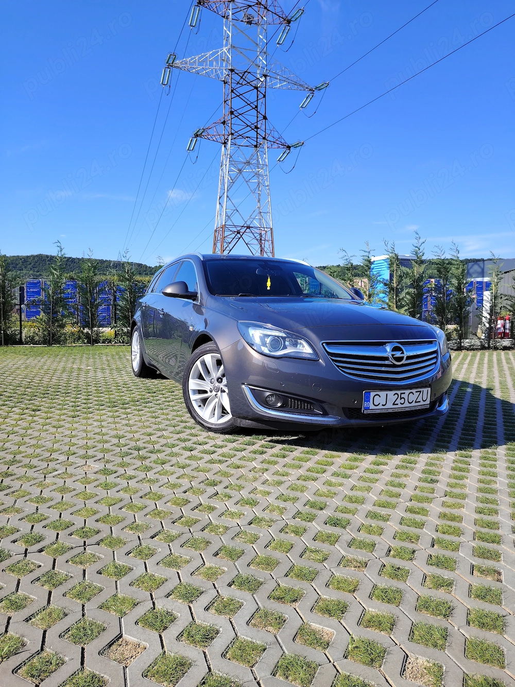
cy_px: 344
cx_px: 258
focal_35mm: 24
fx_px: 476
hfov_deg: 56.8
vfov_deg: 71.6
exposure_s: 1/900
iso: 167
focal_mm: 5.25
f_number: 1.75
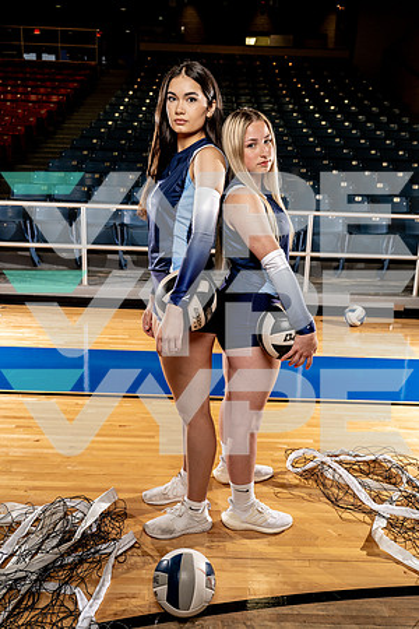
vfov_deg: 58.7
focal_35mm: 32
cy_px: 314
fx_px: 559
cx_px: 210
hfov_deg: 41.1
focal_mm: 32
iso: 400
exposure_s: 1/250
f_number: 5
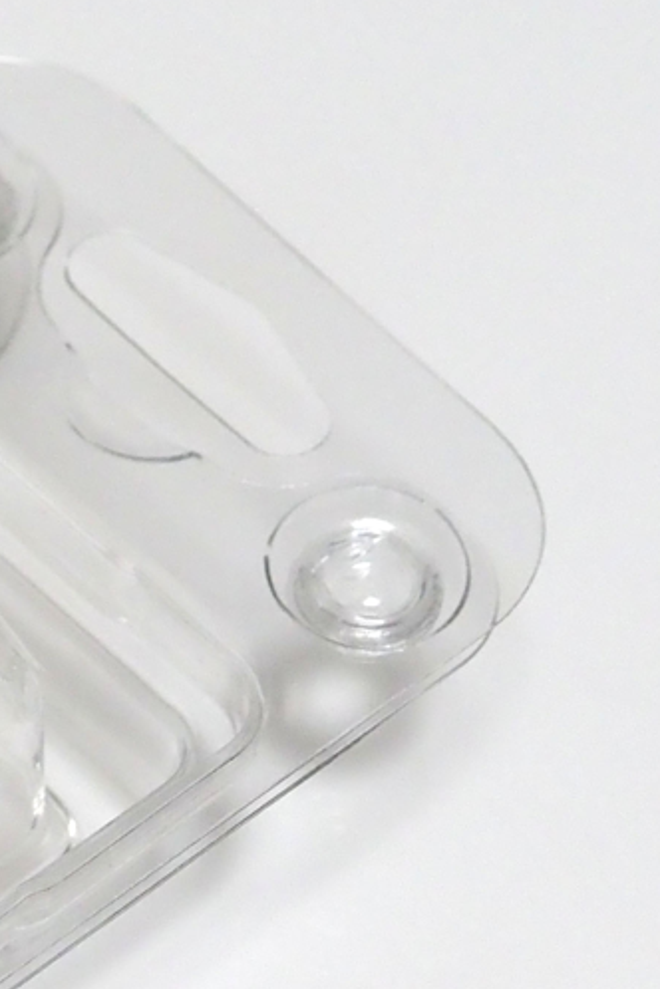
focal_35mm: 481
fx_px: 13226
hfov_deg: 2.8
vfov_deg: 4.3
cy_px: 1013
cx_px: -986
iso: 1000
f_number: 4.5
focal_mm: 60
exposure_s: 1/125
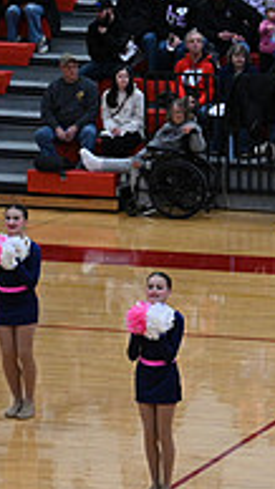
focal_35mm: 219
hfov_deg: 5.3
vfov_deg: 9.8
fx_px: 2841
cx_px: 699
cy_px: 422
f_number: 4
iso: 4000
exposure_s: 1/400
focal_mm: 70
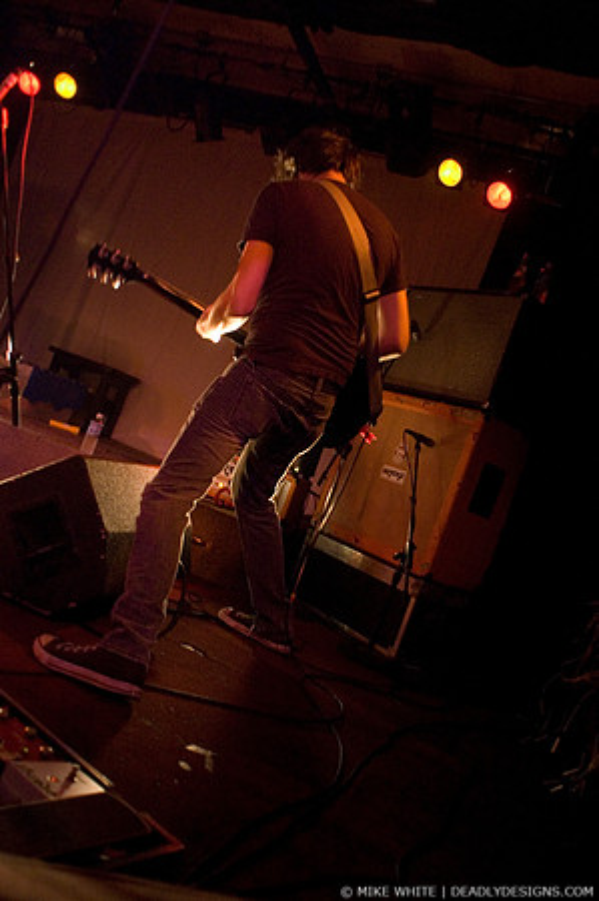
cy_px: 450
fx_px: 750
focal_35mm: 30
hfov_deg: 43.5
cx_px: 300
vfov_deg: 62.0
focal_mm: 20
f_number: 2.8
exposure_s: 1/80
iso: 1600
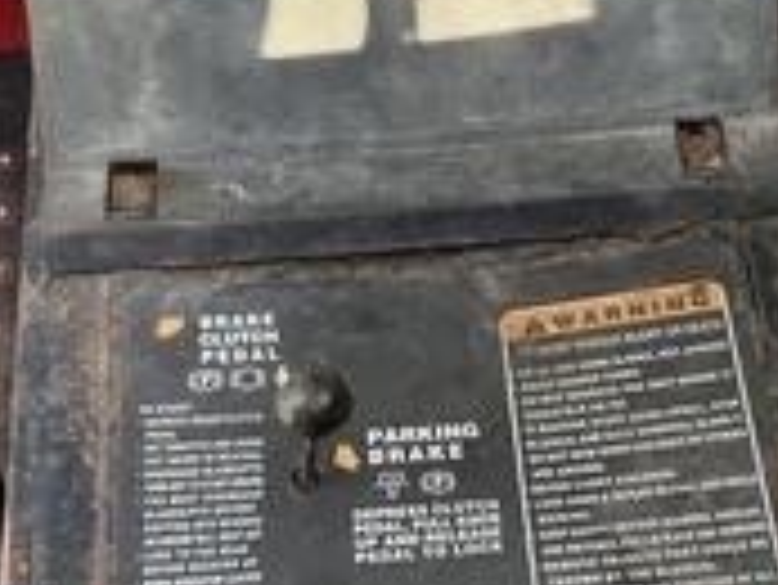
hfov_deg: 28.8
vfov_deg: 21.9
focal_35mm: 67
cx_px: 499
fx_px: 1507
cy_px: 320
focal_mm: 3
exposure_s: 1/122
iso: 50
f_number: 1.8
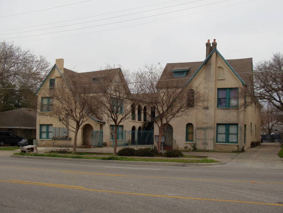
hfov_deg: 38.2
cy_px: 106
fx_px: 409
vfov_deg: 29.1
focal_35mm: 50
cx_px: 142
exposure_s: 1/320
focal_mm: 6.81
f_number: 3.7
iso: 80
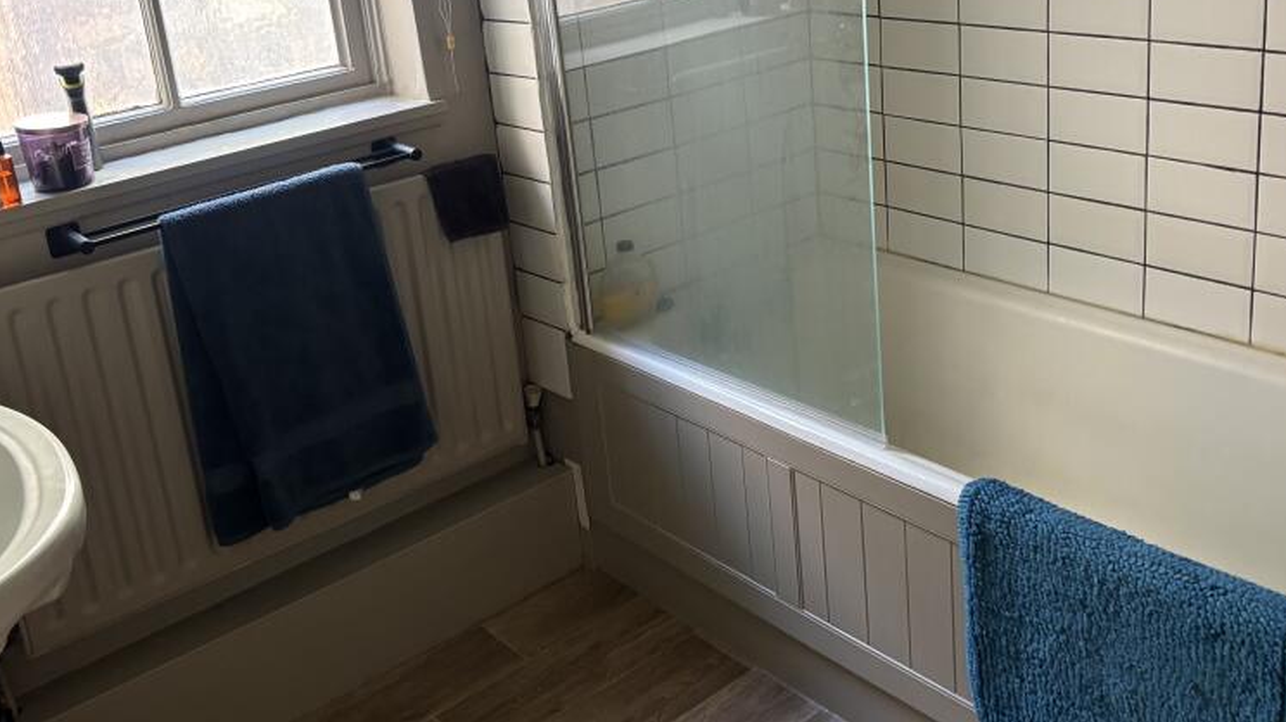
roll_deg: +5.5
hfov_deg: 51.6
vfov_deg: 30.1
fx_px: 1330
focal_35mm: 39
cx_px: 676
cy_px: 226
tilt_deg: -17.2
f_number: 1.6
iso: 200
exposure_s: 1/60
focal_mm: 5.96
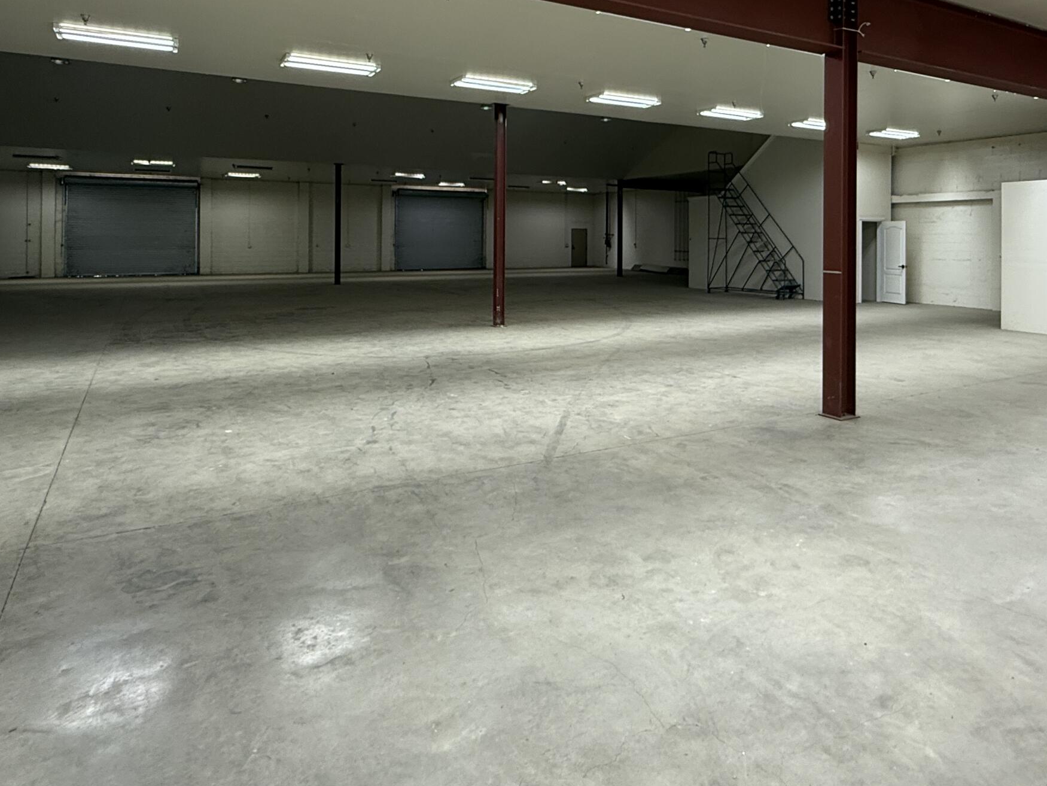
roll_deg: -0.4
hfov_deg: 71.4
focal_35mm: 24
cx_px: 582
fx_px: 726
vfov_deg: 55.2
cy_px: 240
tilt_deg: +0.5
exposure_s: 1/120
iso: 160
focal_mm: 2.22
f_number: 2.2
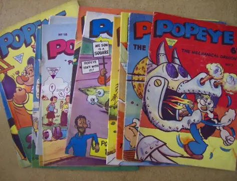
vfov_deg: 40.0
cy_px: 90
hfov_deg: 51.1
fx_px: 248
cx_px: 118
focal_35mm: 36
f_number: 2.8
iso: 200
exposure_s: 1/34.9
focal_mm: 6
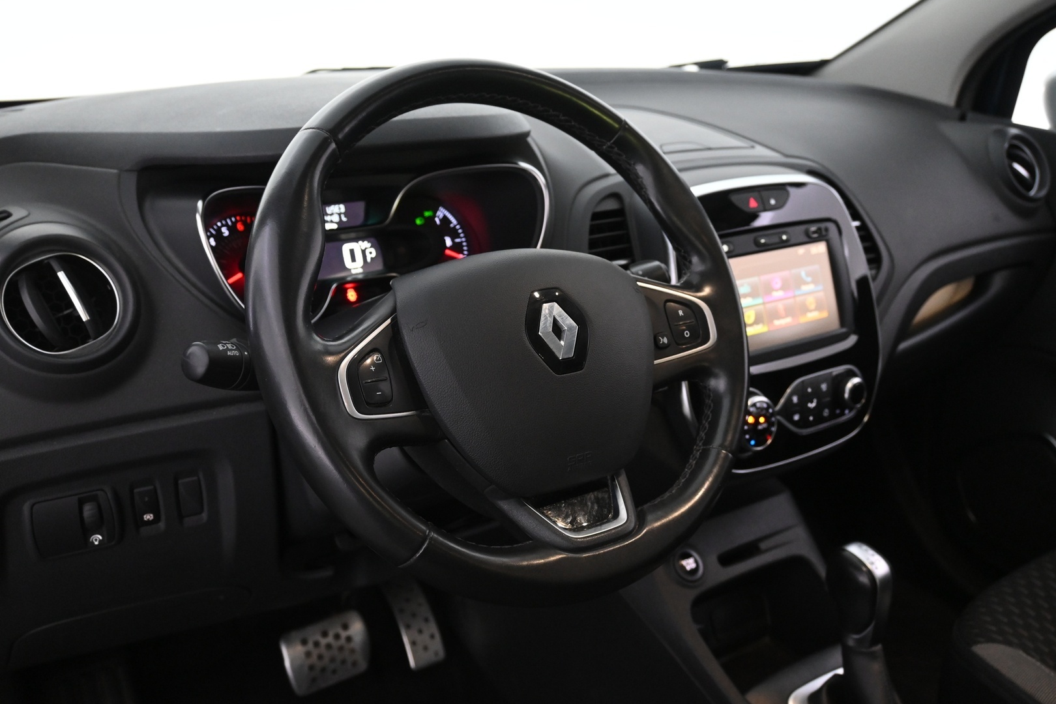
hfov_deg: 56.1
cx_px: 528
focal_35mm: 34
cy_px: 352
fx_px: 990
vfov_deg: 39.1
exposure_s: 1/40
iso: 2200
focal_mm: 22.5
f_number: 4
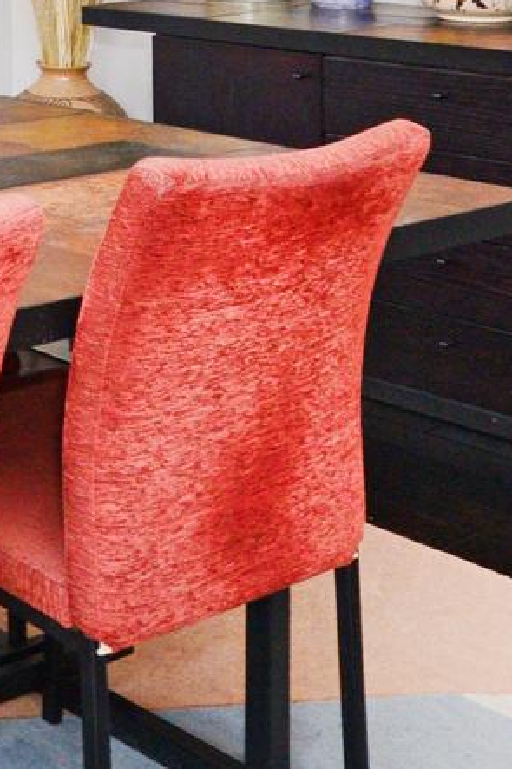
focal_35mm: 74
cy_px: -207
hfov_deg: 16.1
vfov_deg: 24.2
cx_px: -358
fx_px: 1580
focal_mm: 16
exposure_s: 1/60
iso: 1600
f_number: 8
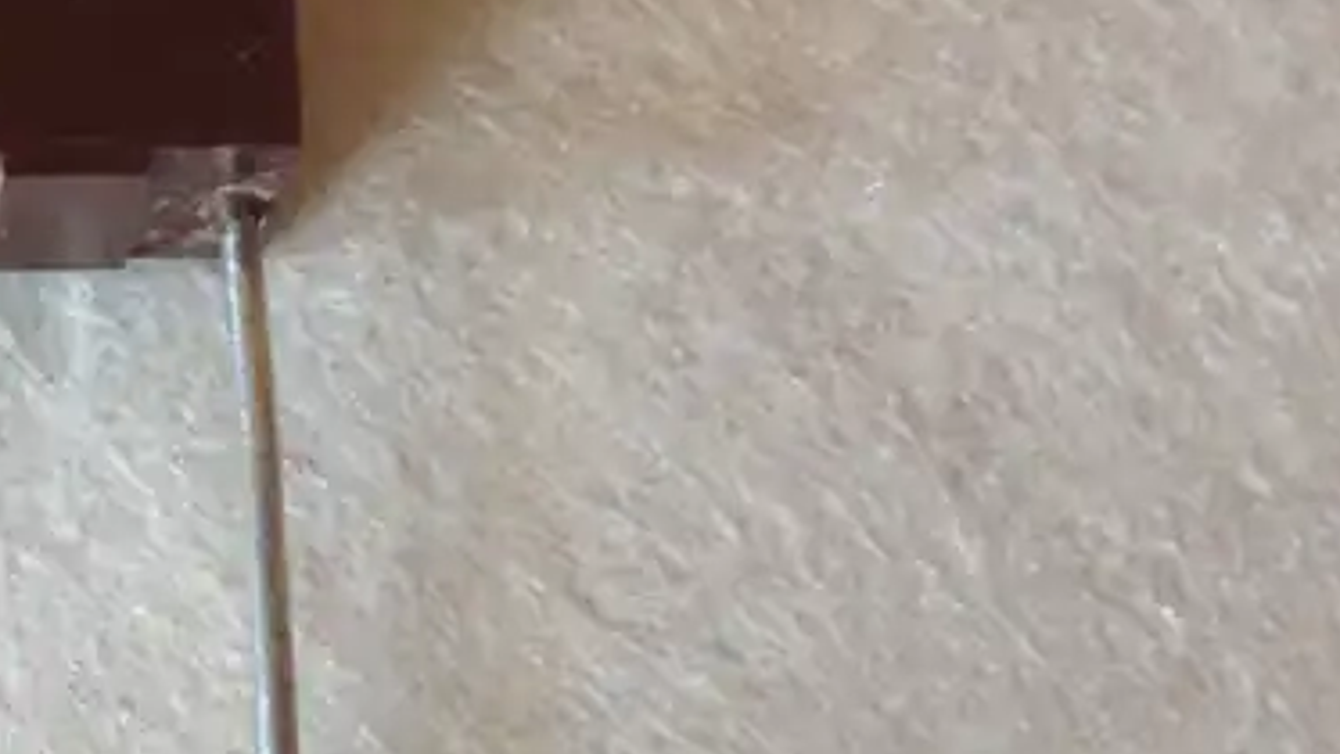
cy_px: 320
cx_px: -162
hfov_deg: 19.9
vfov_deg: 11.9
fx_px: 3625
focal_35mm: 102
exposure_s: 1/20
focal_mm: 4.28
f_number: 2.4
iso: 50
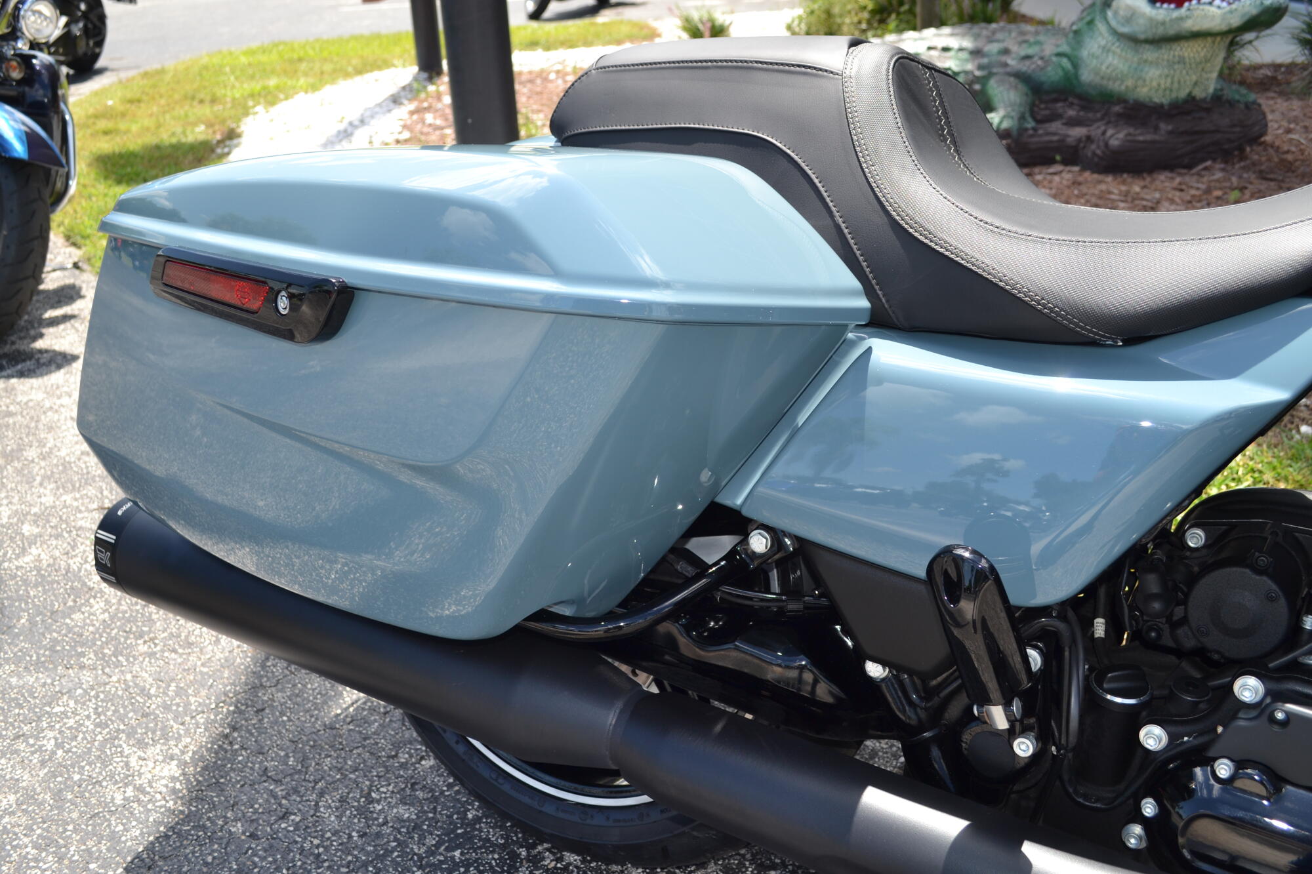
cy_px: 437
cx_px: 656
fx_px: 1202
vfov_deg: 40.0
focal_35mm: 33
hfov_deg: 57.2
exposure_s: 1/200
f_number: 5.6
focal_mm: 22
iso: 100
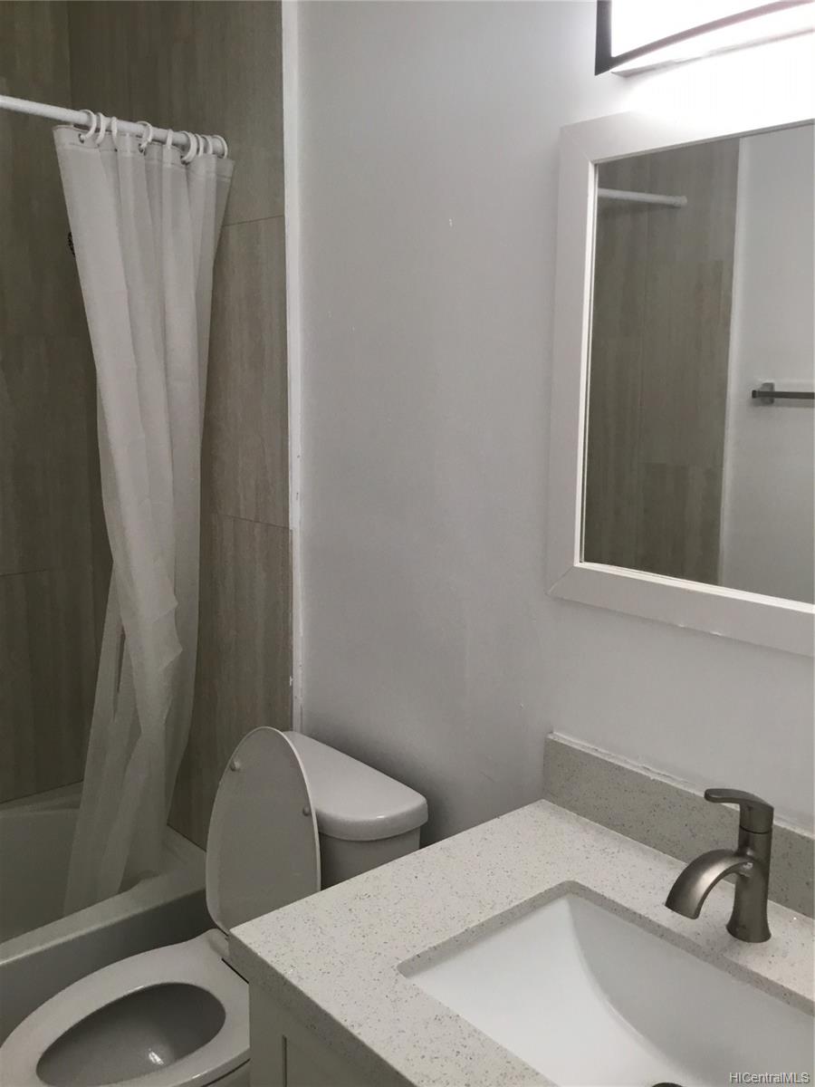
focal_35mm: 31
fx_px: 973
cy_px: 544
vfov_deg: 58.4
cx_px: 408
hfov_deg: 45.4
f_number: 2.4
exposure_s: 1/30
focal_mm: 3.3
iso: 40
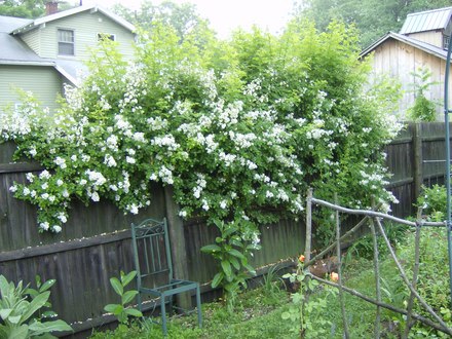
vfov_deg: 39.7
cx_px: 226
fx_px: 470
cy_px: 170
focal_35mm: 36
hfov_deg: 51.4
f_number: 2.8
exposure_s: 1/64
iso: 100
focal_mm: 6
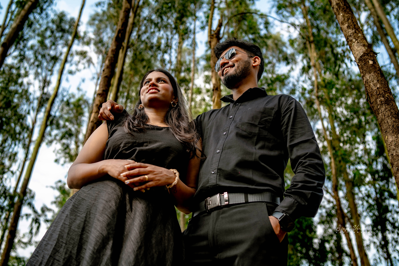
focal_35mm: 35
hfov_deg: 54.4
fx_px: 388
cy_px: 133
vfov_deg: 37.9
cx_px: 200
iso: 50
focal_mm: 35
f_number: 2.8
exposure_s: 1/320
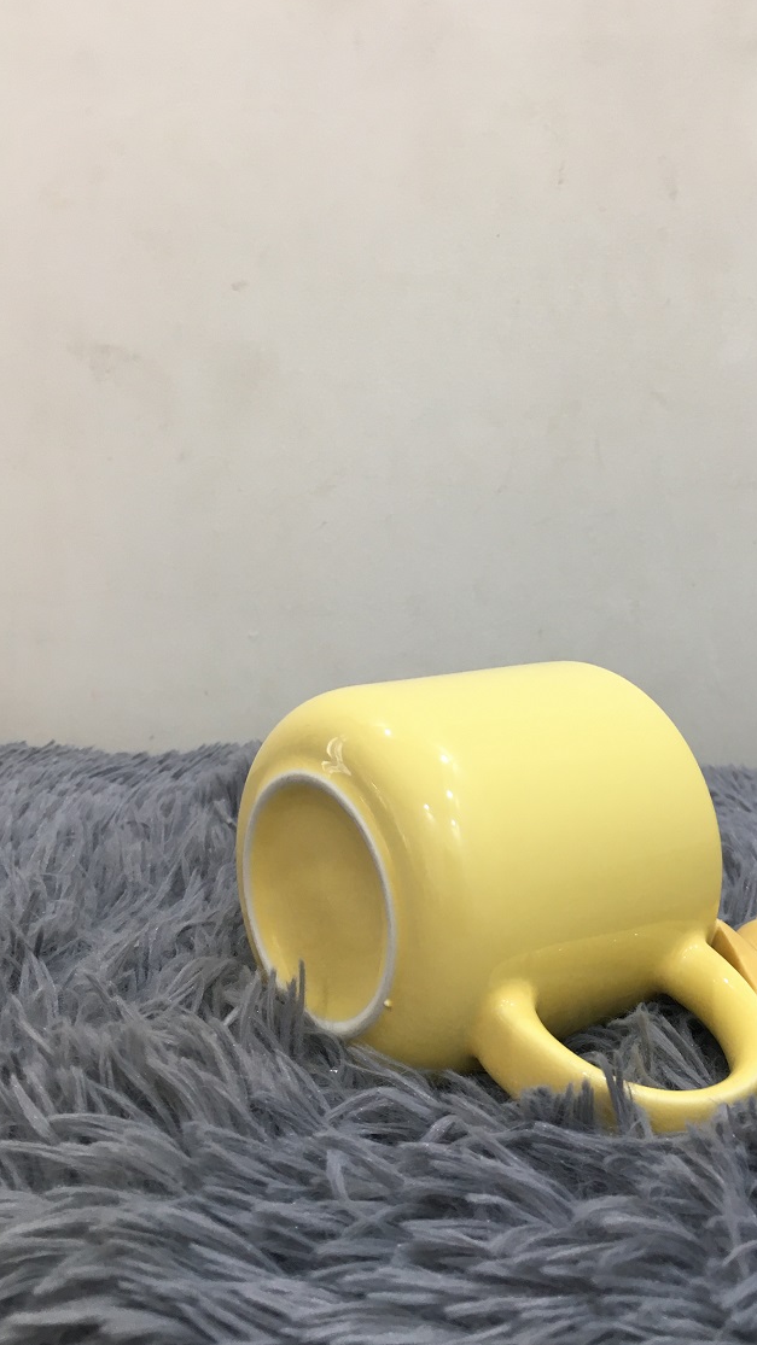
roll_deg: -1.3
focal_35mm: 34
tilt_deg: -11.0
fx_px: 1214
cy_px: 697
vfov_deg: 58.0
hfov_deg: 34.3
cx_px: 513
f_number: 2.2
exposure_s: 1/33
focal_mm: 4.15
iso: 80
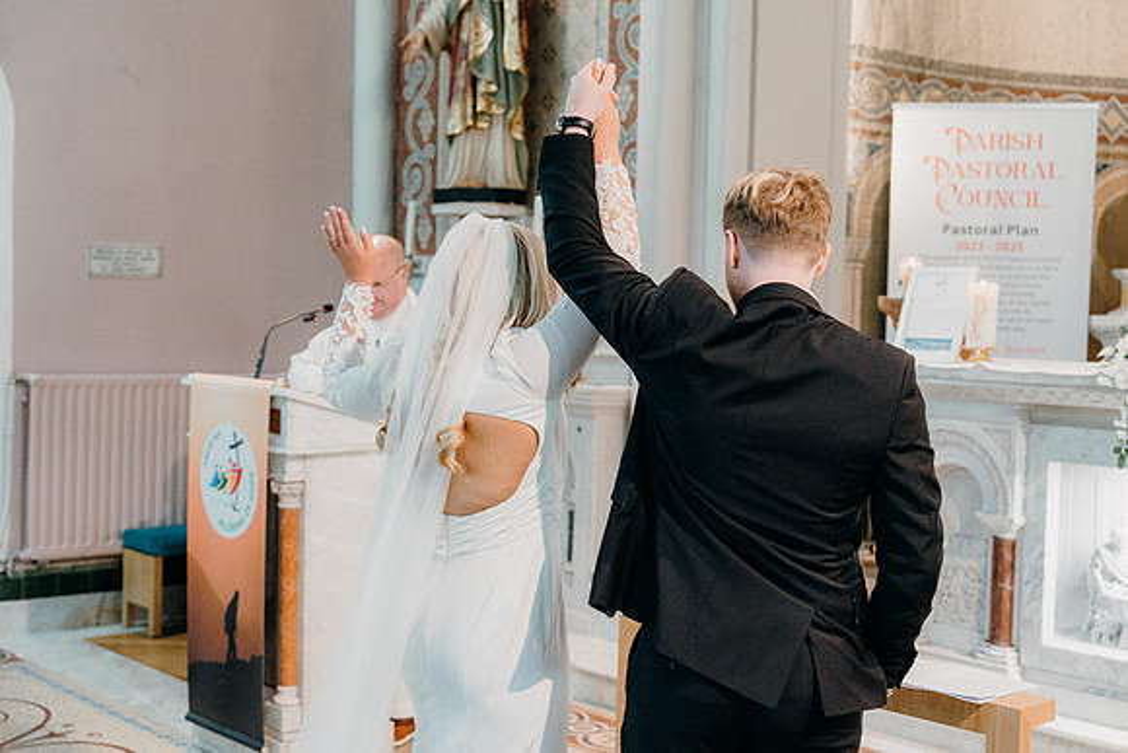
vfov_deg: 27.0
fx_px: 1567
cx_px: 564
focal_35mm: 50
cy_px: 376
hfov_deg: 39.6
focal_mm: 50
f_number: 3.5
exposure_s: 1/160
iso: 5000
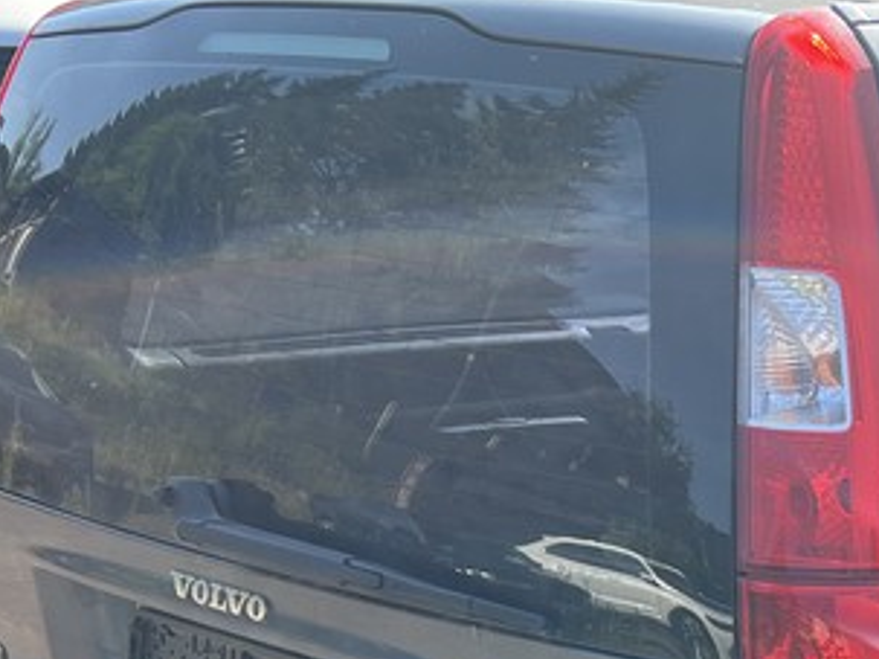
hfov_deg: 19.3
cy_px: 935
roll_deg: -1.0
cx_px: 1334
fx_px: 2234
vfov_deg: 15.7
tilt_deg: -22.9
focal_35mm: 88
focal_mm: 5.7
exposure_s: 1/846
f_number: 1.5
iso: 50
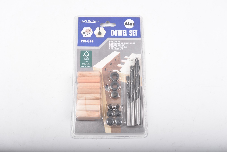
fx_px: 303
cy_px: 76
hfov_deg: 41.1
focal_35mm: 48
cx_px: 114
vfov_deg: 28.1
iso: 125
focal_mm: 48
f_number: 7.1
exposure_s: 1/200
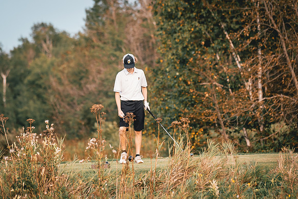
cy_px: 94
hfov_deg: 7.5
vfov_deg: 5.0
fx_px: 2262
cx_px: 126
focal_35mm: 273
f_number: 2.8
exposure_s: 1/1000
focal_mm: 150
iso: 200
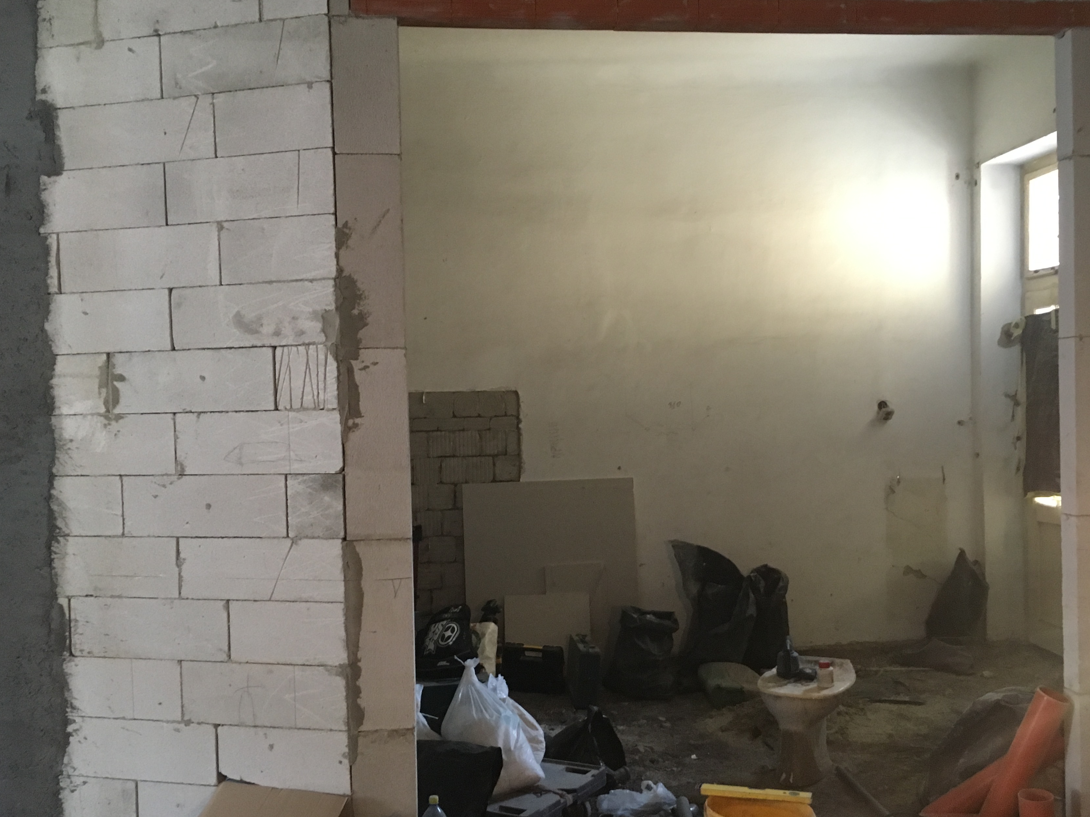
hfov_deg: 52.6
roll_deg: +0.7
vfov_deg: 40.7
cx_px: 586
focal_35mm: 35
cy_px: 434
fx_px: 1102
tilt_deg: -2.5
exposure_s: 1/17
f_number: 2.2
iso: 200
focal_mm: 4.15
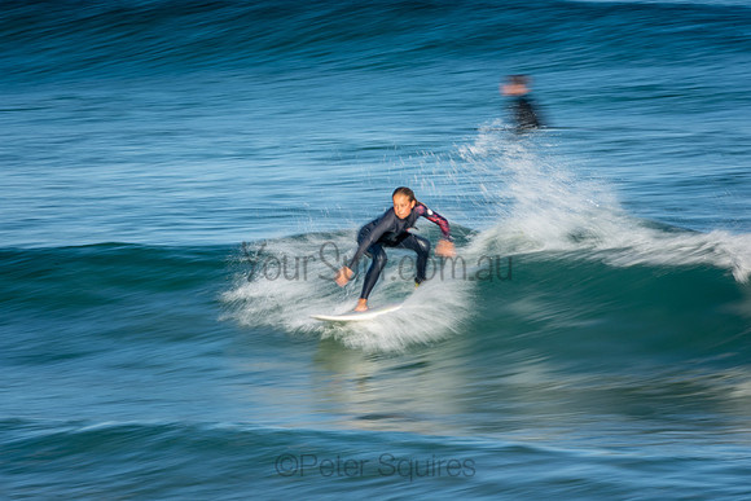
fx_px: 12519
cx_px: 376
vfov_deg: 2.3
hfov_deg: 3.4
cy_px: 250
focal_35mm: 600
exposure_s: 1/20
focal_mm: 400
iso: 100
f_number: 29
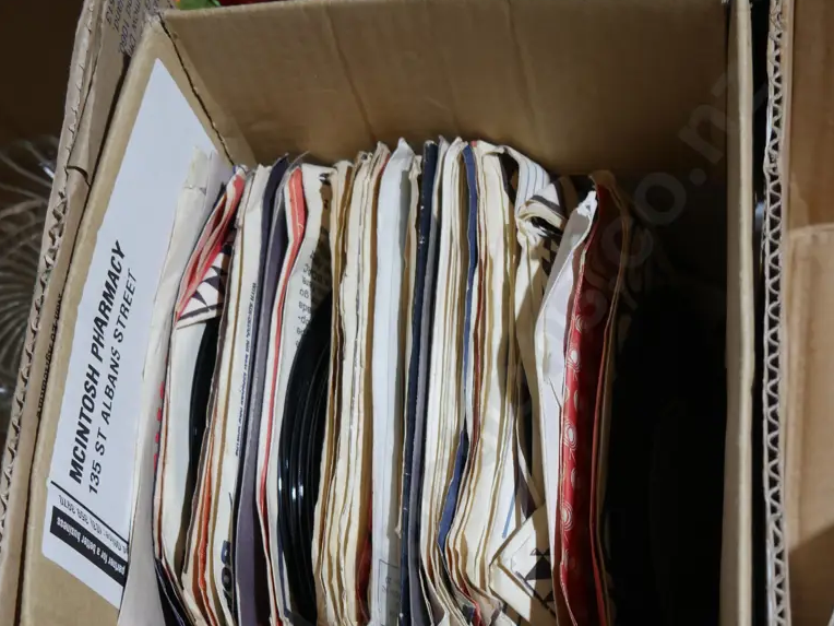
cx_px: 416
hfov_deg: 32.7
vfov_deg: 24.3
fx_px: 1421
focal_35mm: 59
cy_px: 521
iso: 500
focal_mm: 22
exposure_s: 1/60
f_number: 4.7
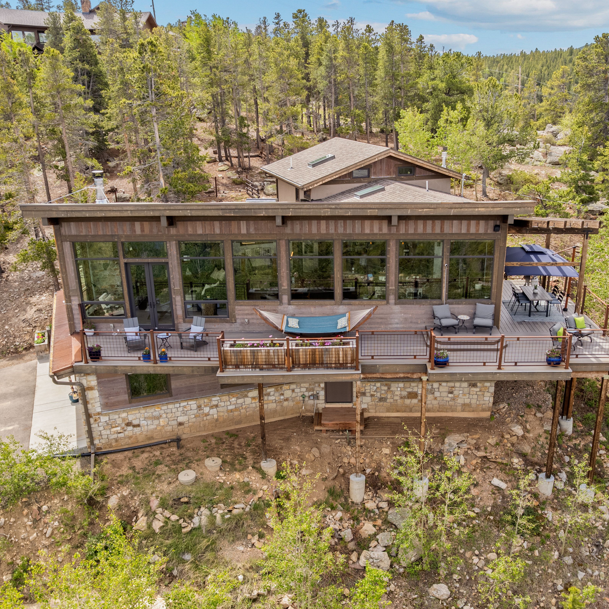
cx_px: 360
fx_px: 637
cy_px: 339
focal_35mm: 32
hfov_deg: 50.8
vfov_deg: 51.0
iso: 100
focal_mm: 8.38
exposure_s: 1/400
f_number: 2.8
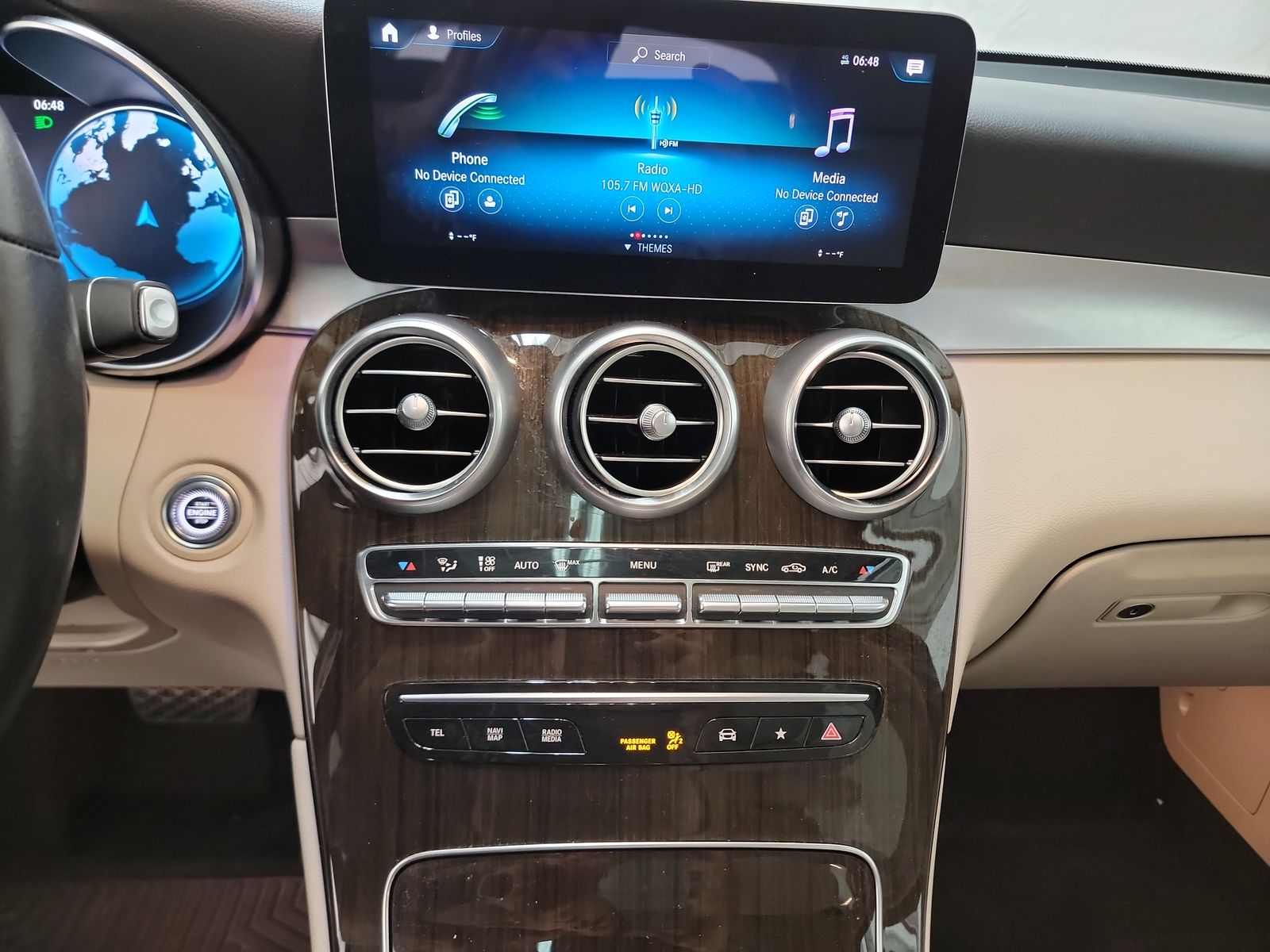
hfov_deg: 71.6
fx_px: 881
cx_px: 635
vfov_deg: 56.8
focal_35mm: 24
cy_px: 476
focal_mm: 6.7
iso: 871
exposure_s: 1/39
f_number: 1.8
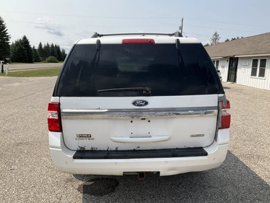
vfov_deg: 45.5
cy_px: 101
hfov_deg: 58.3
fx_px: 242
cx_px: 136
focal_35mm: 31
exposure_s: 1/2427
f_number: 1.8
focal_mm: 3
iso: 25
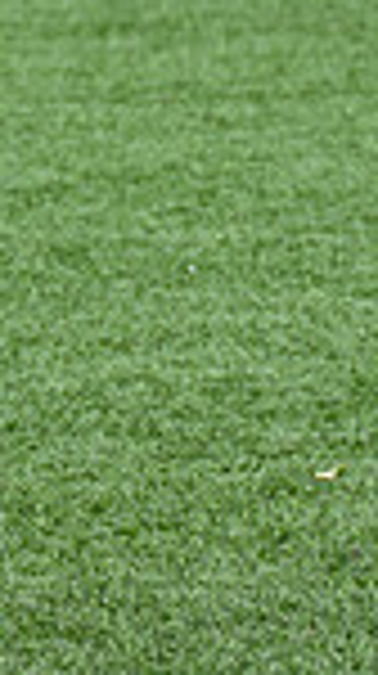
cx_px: -497
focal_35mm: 693
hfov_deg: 1.7
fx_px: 12390
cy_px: 0
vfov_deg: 3.1
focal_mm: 98
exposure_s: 1/640
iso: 200
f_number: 4
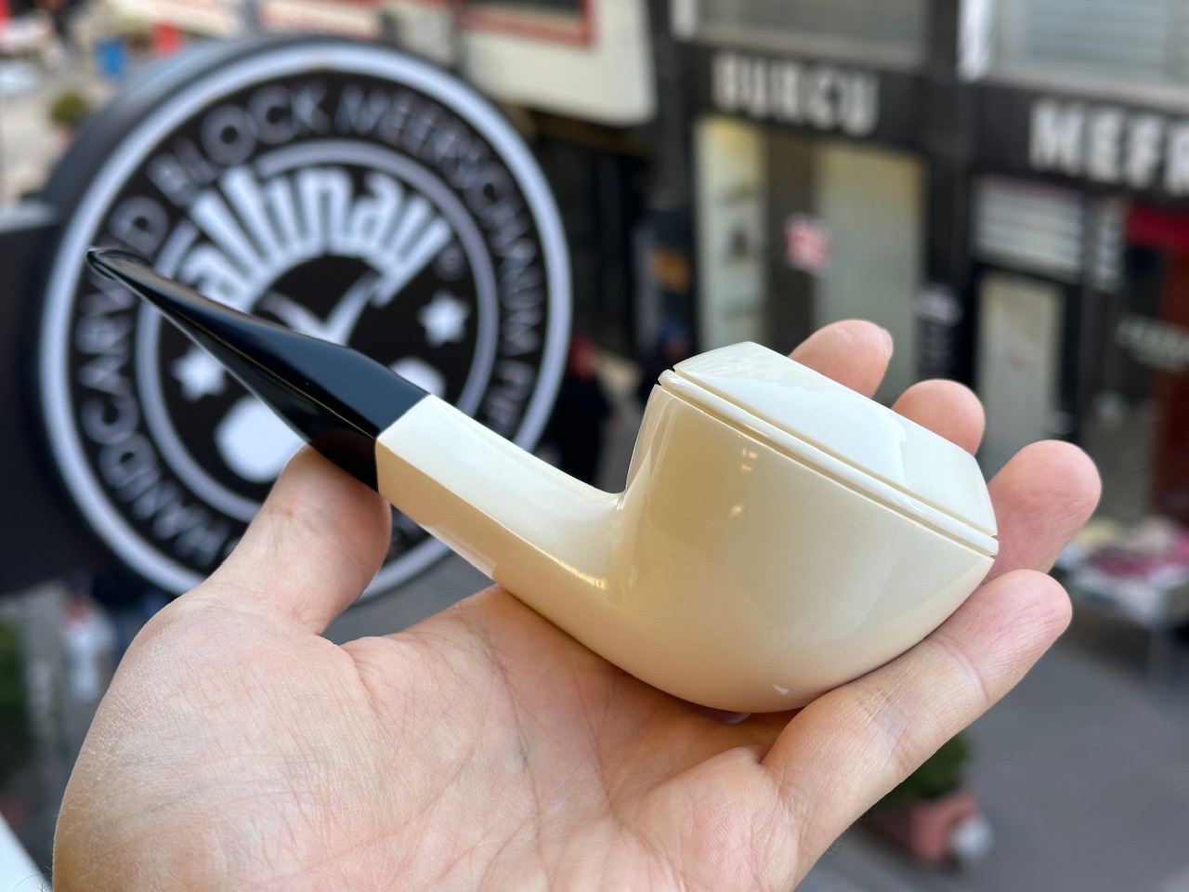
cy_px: 446
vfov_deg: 30.3
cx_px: 594
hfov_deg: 39.7
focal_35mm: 48
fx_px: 1649
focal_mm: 6.86
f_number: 1.78
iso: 50
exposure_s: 1/163
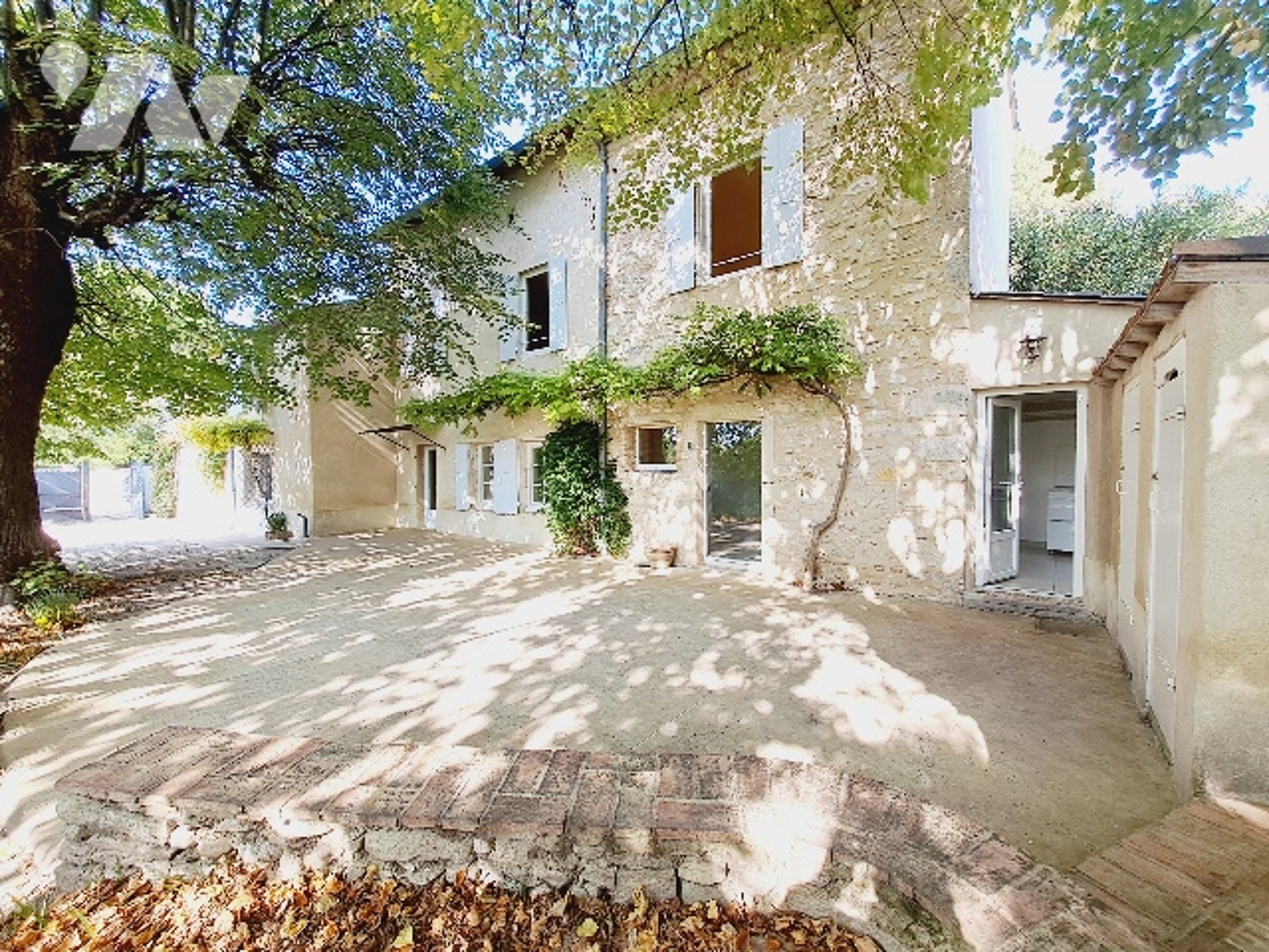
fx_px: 477
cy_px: 476
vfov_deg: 89.9
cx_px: 634
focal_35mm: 13
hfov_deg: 106.2
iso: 40
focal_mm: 1.42
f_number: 2.2
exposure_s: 1/245
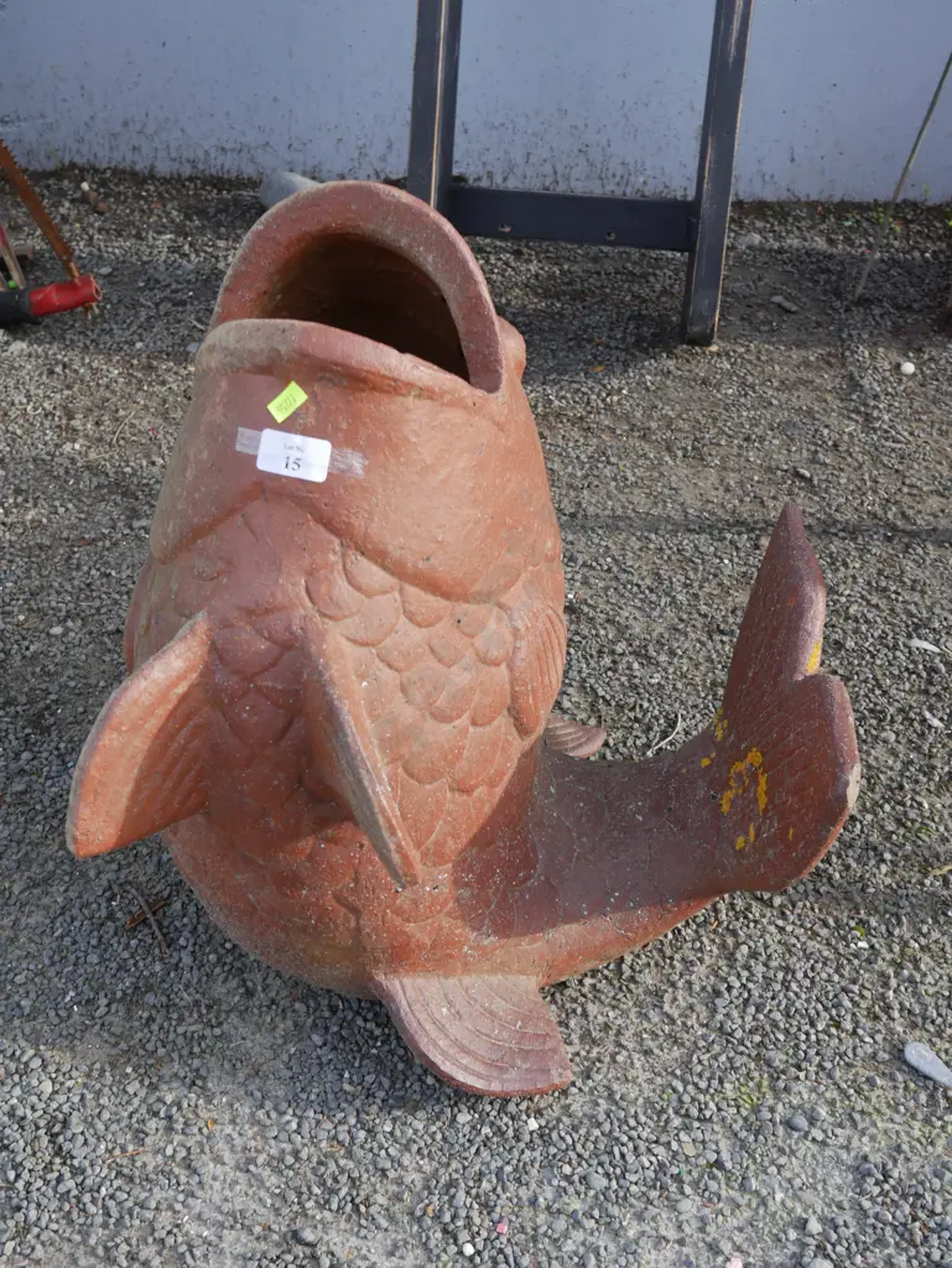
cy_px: 634
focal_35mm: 40
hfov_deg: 36.0
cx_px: 476
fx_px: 1466
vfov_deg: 46.8
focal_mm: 20
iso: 200
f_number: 5.6
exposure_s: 1/125
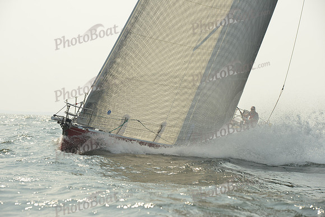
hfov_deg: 16.4
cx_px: 162
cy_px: 108
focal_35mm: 125
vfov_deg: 11.0
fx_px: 1129
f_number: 9
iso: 320
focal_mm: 125
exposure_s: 1/1250
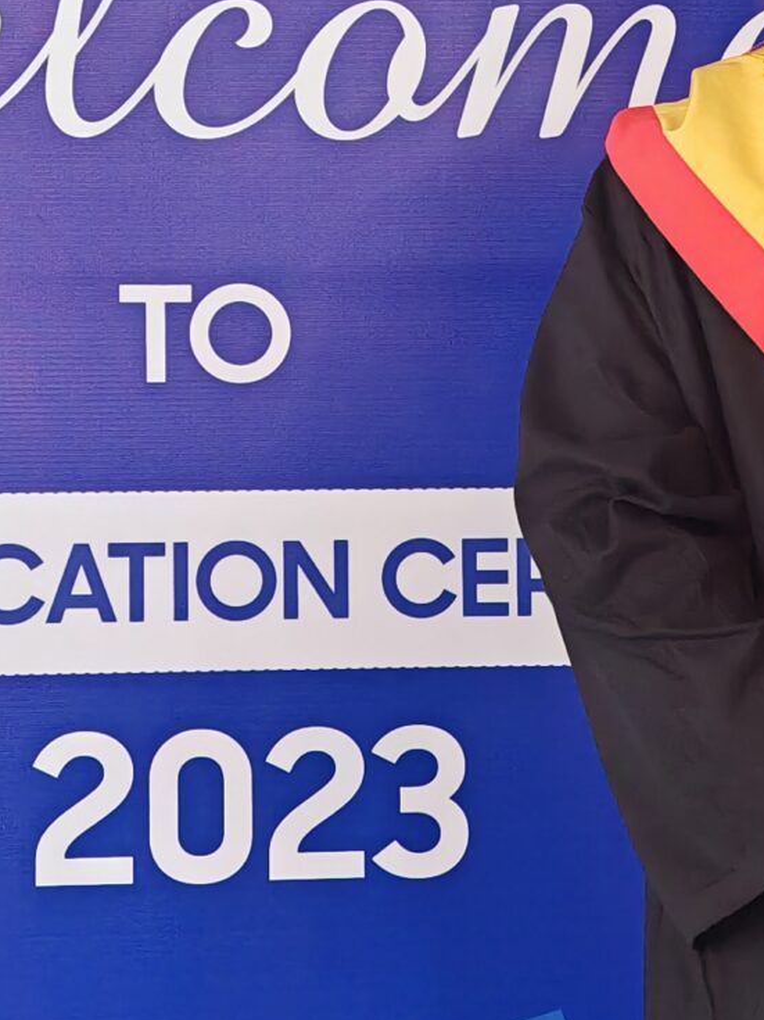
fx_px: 2767
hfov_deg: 15.7
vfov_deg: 20.8
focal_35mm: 94
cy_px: 361
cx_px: 330
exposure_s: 1/50
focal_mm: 7.62
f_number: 1.6
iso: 500
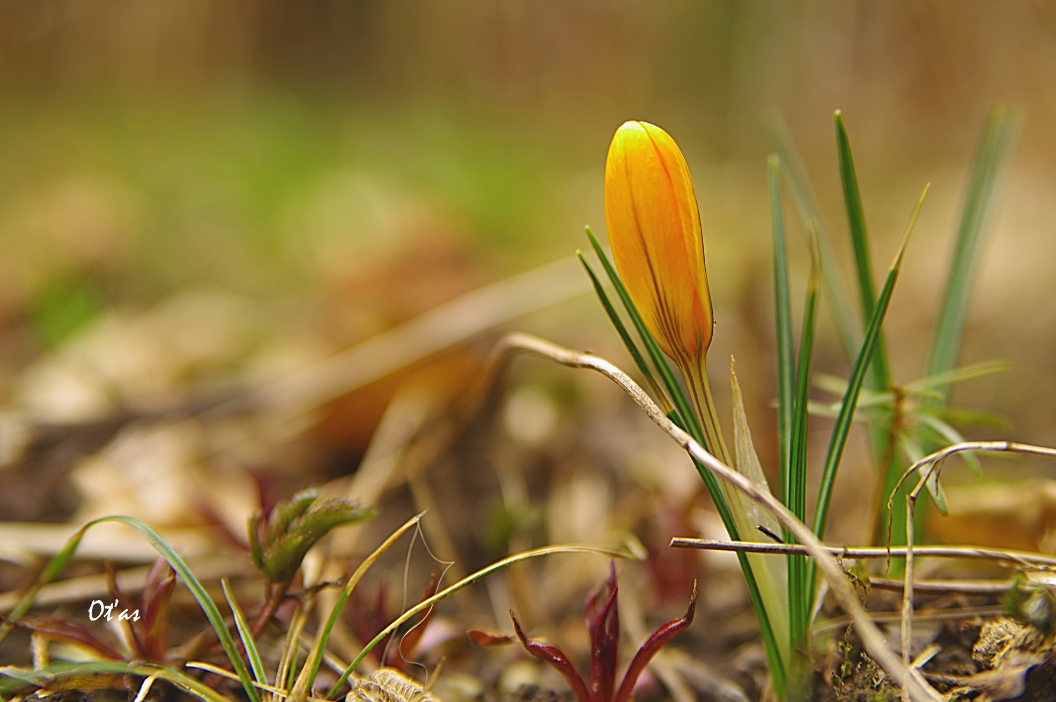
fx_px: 2286
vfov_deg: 17.5
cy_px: 350
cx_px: 525
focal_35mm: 78
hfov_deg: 26.0
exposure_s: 1/13
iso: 100
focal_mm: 75
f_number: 3.5
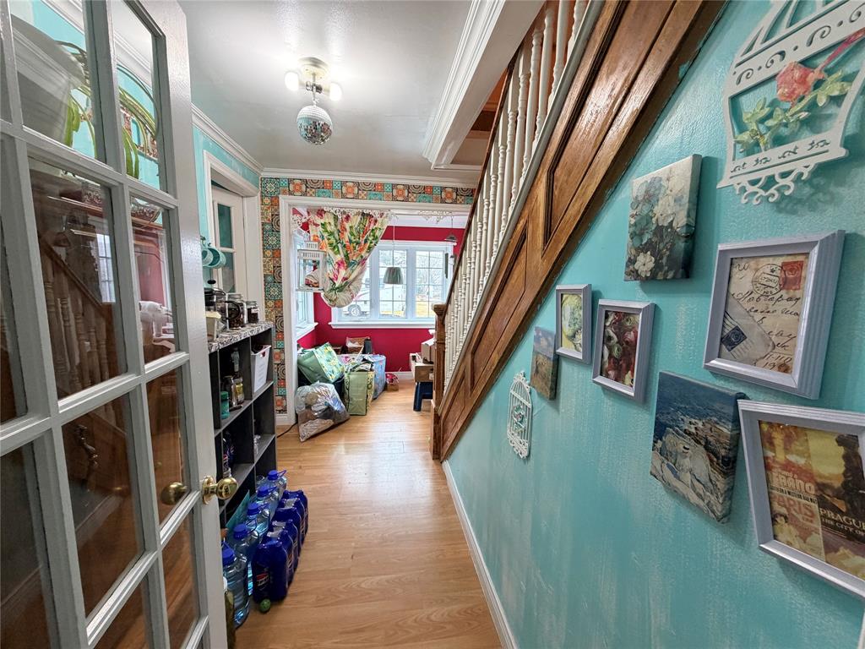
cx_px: 432
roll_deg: -0.7
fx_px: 350
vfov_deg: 85.7
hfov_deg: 102.1
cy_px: 324
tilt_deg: -7.1
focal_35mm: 14
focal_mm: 2.22
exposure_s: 1/60
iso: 250
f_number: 2.2
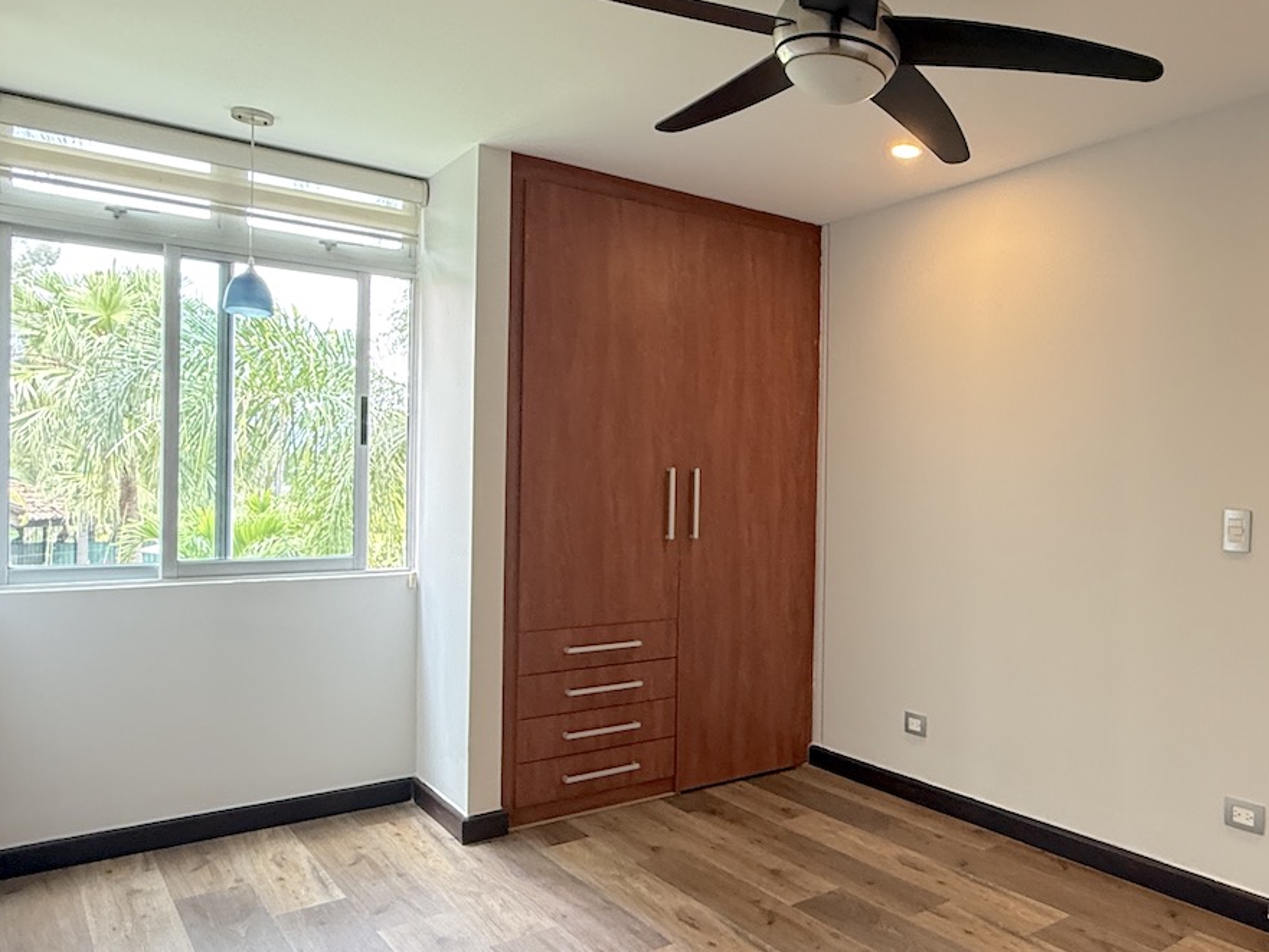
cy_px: 488
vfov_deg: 51.4
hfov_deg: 61.1
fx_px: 990
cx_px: 977
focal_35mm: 27
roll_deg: -0.9
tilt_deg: -0.1
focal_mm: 2.22
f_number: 2.2
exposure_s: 1/63
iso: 320
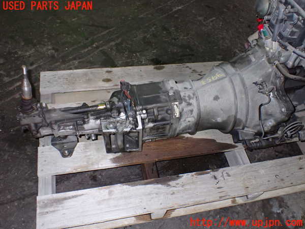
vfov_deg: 46.8
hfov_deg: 60.0
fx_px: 264
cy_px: 114
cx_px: 152
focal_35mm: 30
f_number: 6.3
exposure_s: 1/30
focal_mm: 5.4
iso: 800
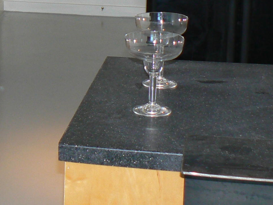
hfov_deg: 17.5
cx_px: 27
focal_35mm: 111
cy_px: -102
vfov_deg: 12.7
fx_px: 876
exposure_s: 1/50
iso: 100
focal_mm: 6
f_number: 2.8
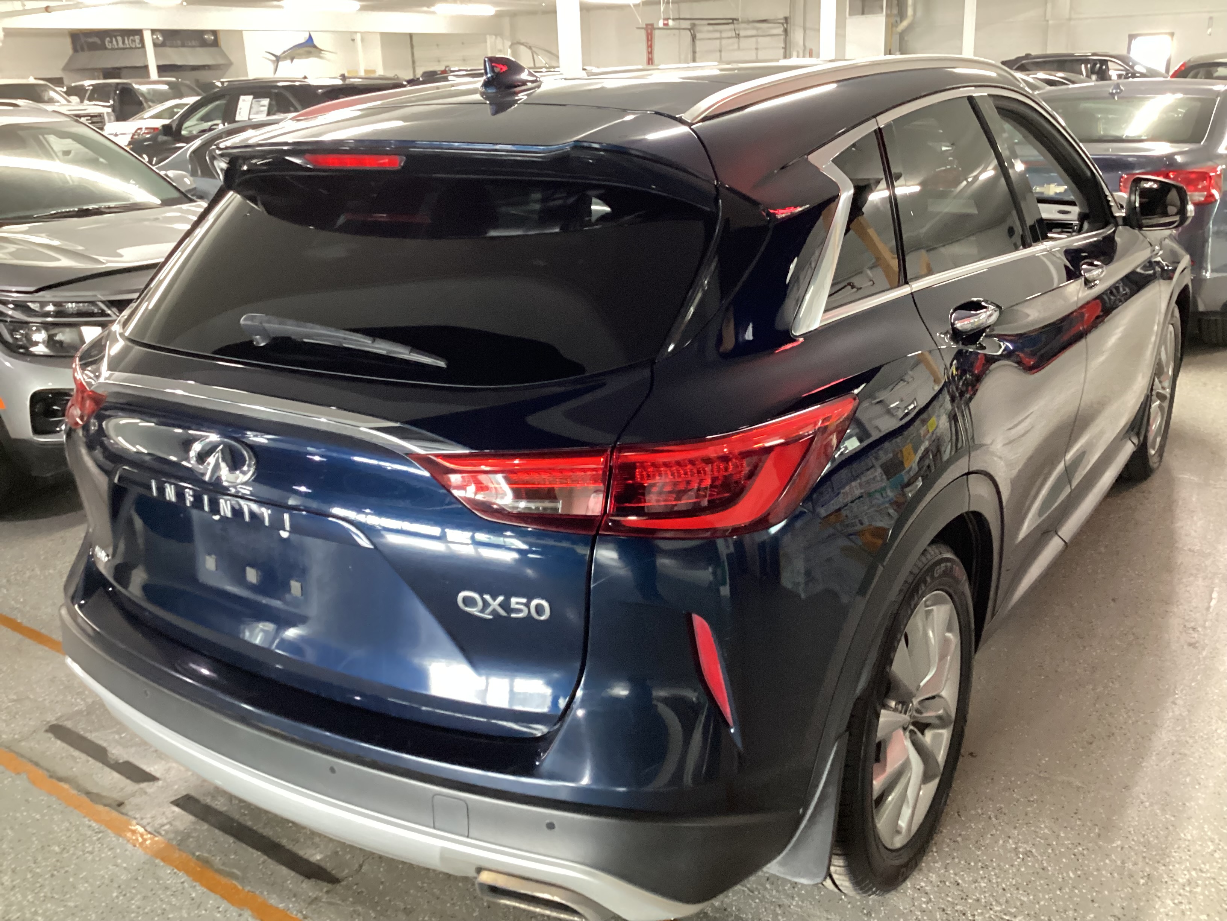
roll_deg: +0.9
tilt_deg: -21.8
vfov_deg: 45.4
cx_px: 614
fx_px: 1099
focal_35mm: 31
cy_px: 460
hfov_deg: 58.4
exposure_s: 1/30
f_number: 2.4
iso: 400
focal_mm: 3.3
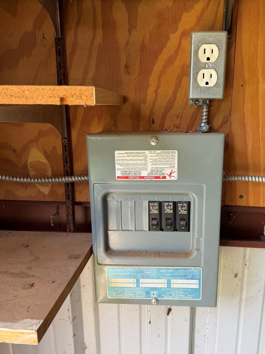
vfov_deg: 61.7
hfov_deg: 48.1
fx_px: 296
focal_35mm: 29
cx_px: 151
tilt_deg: -13.8
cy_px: 182
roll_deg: -0.5
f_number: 1.78
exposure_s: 1/121
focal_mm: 6.76
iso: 80
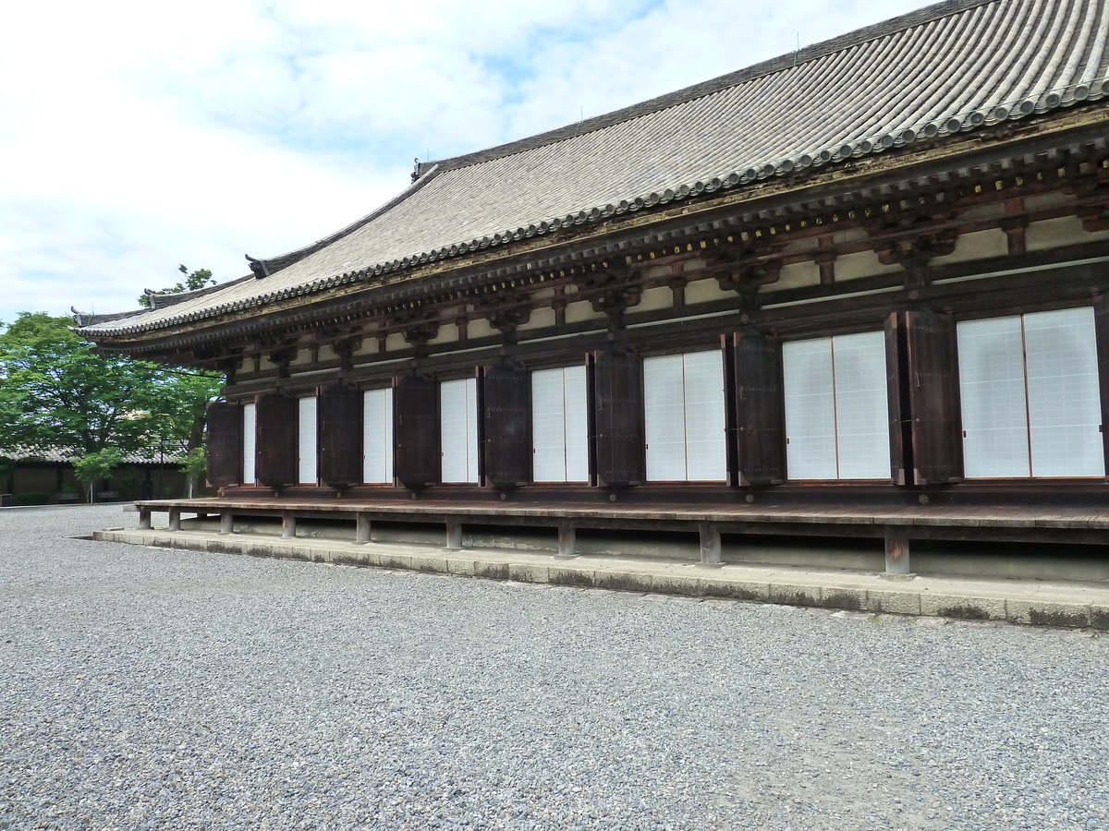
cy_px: 416
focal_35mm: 25
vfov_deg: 54.9
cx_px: 554
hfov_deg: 69.4
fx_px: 801
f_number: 4
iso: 200
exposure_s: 1/400
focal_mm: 4.1
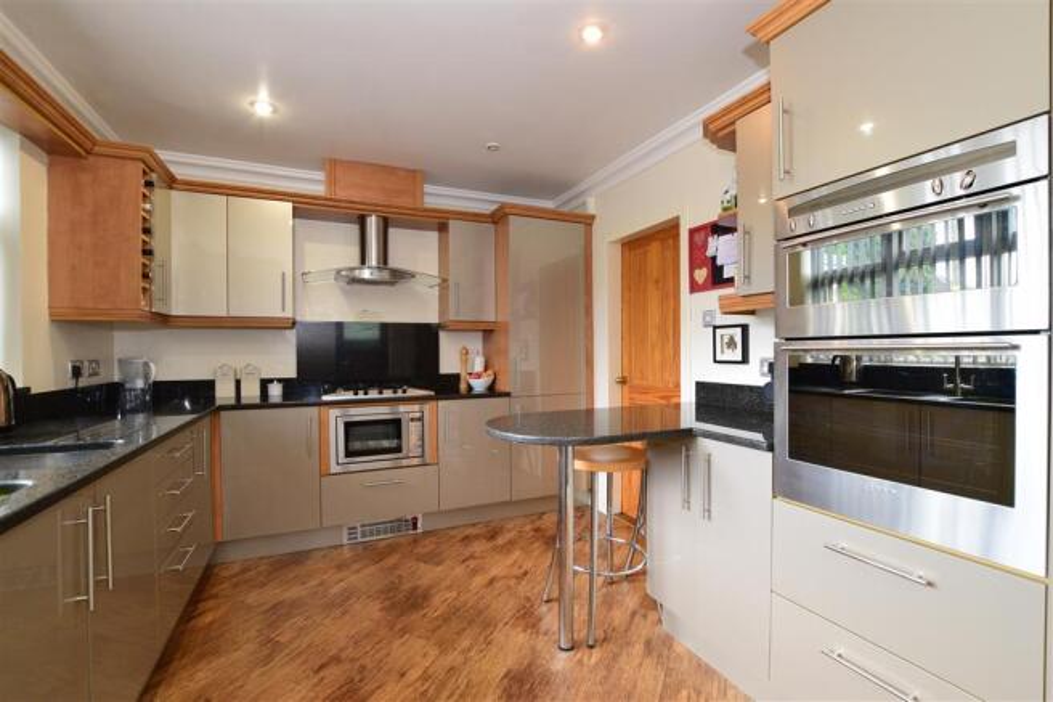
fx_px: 439
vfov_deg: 77.3
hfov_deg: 100.4
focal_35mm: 15
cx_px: 526
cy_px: 351
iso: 400
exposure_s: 1/10
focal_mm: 10
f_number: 7.1
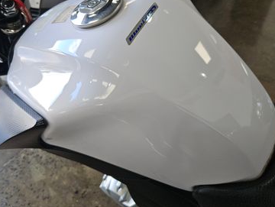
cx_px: 120
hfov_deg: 59.7
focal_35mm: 30
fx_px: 239
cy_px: 95
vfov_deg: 46.8
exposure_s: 1/120
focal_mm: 5.4
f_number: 1.8
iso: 50
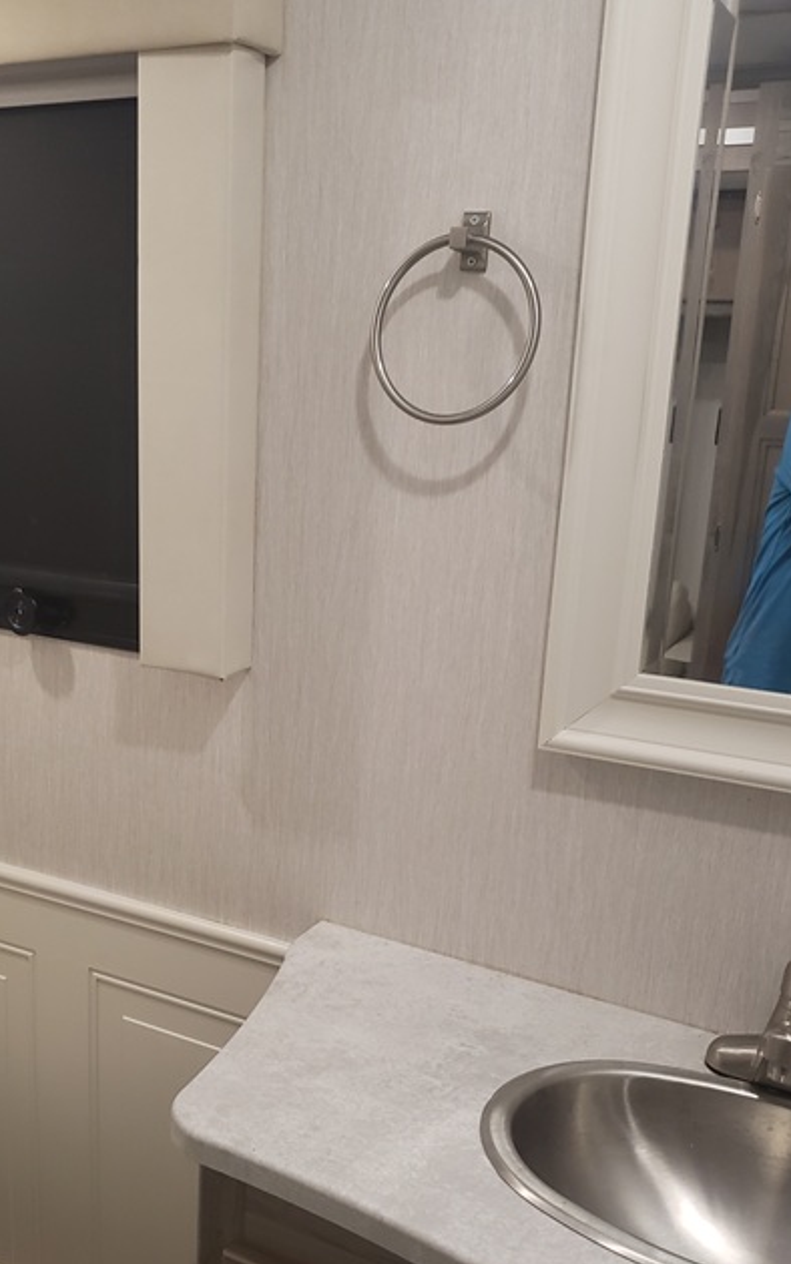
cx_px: 244
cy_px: 750
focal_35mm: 37
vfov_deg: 52.4
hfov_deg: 34.0
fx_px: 1276
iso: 250
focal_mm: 4.3
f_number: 1.5
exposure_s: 1/23
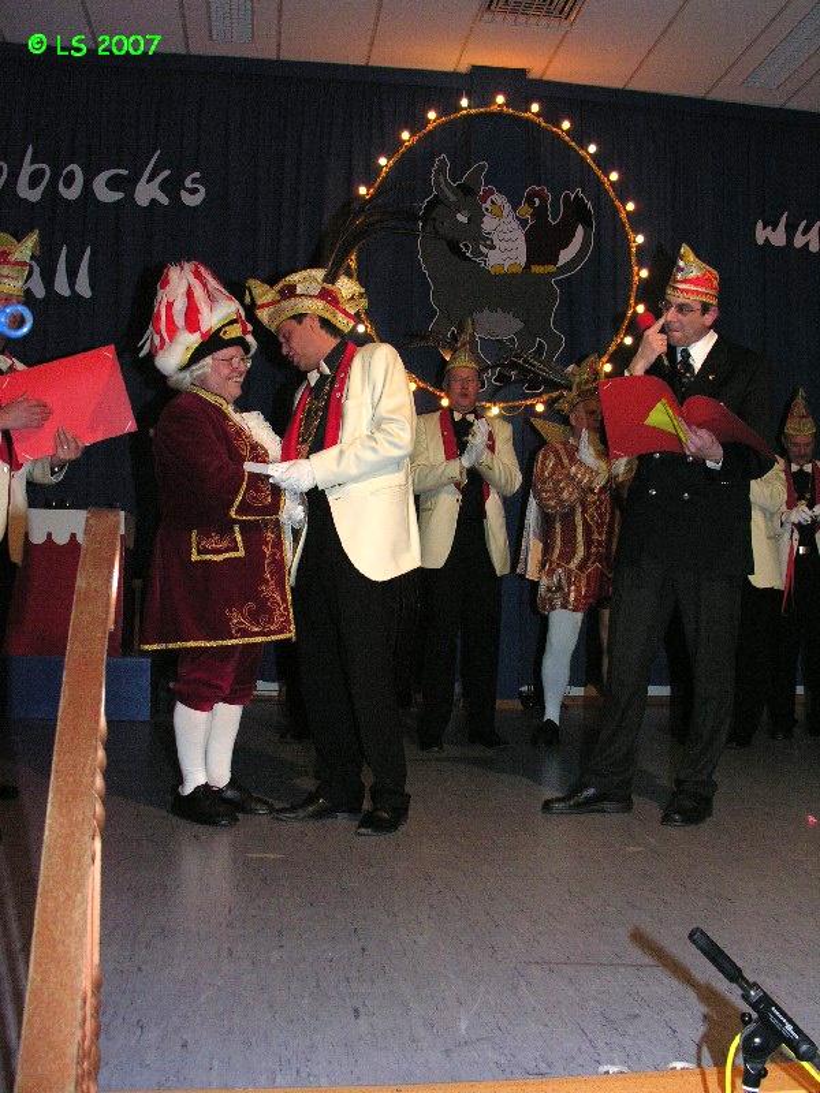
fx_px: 1105
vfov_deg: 52.6
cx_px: 410
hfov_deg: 40.7
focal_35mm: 35
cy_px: 546
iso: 200
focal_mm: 8.9
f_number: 4
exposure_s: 1/60.1
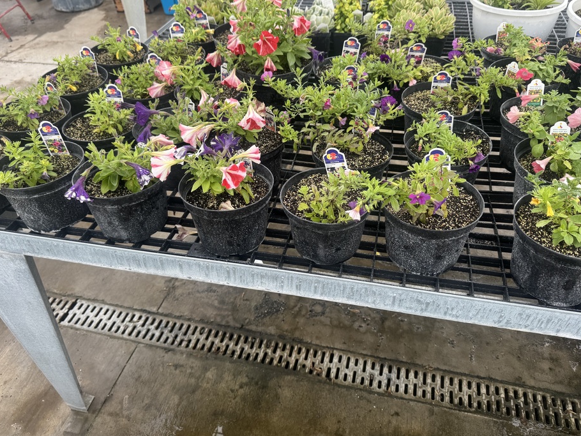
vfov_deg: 51.3
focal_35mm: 27
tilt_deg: -39.1
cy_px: 193
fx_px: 453
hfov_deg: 65.3
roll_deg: +4.1
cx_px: 299
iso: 64
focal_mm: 6.76
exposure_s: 1/121
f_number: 1.78
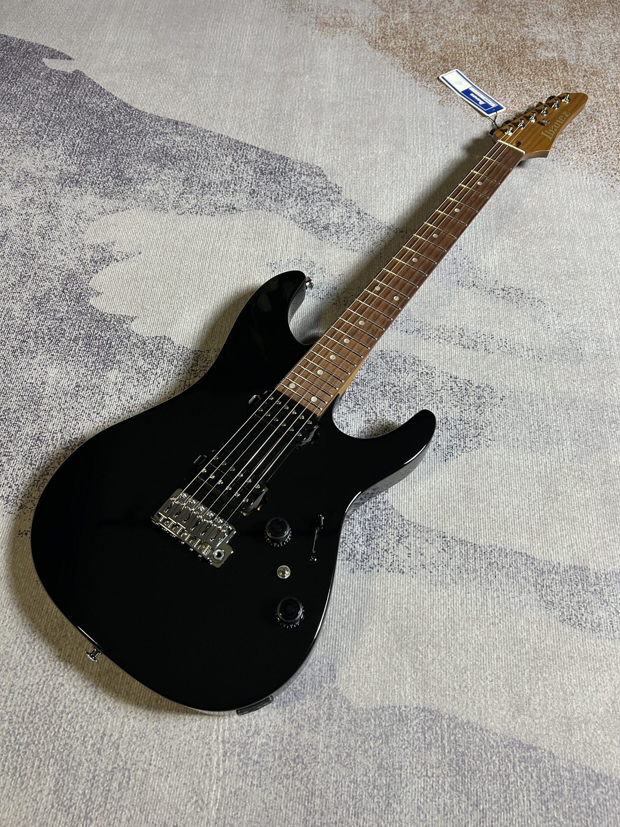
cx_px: 310
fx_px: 621
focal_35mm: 26
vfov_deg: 67.3
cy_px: 414
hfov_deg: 53.1
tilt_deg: -60.4
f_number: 1.5
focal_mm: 5.7
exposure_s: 1/50
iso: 200
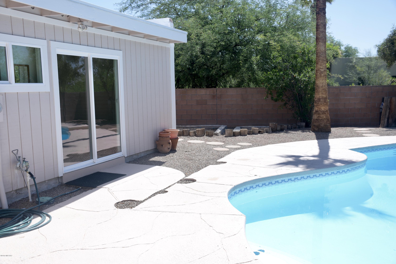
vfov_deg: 36.9
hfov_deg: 53.1
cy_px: 132
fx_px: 396
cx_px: 198
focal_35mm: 36
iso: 100
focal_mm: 24
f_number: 5.6
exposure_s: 1/320
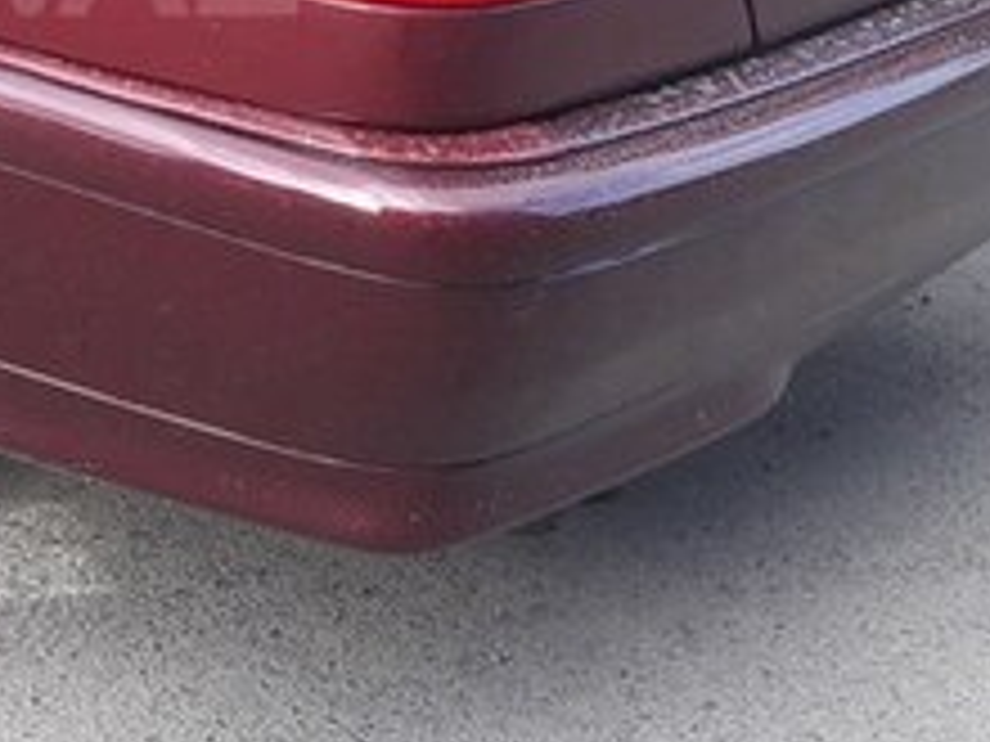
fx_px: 2317
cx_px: -162
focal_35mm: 81
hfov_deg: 22.4
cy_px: -52
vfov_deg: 17.6
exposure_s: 1/228
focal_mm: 3.71
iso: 40
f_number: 1.7
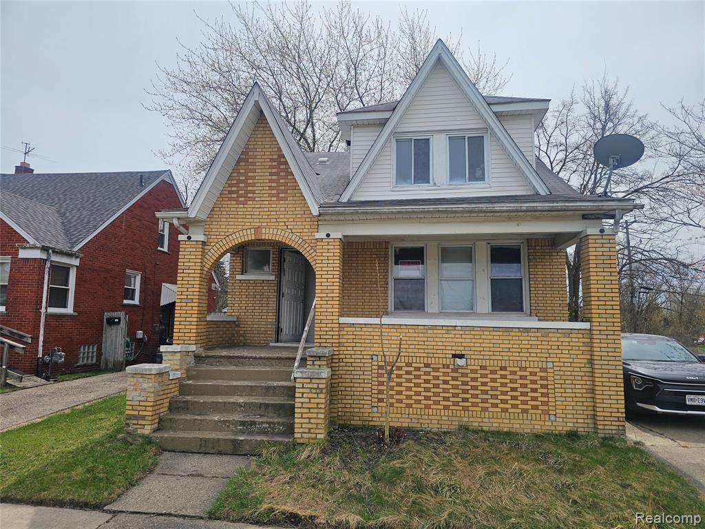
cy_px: 264
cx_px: 352
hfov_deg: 73.9
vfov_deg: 58.9
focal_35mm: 23
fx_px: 468
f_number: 1.7
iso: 10
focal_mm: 6.3
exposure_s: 1/1189
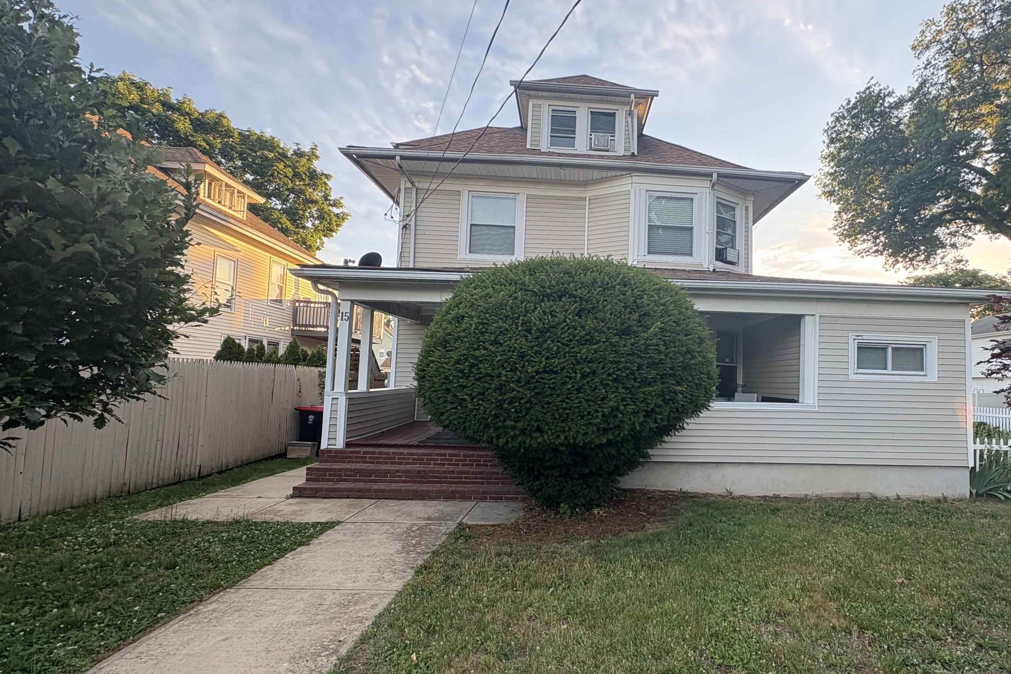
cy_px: 356
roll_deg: -1.4
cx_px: 602
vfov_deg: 67.3
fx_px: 505
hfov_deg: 89.0
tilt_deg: +4.0
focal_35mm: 18
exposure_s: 1/131
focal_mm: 2.22
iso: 64
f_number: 2.2
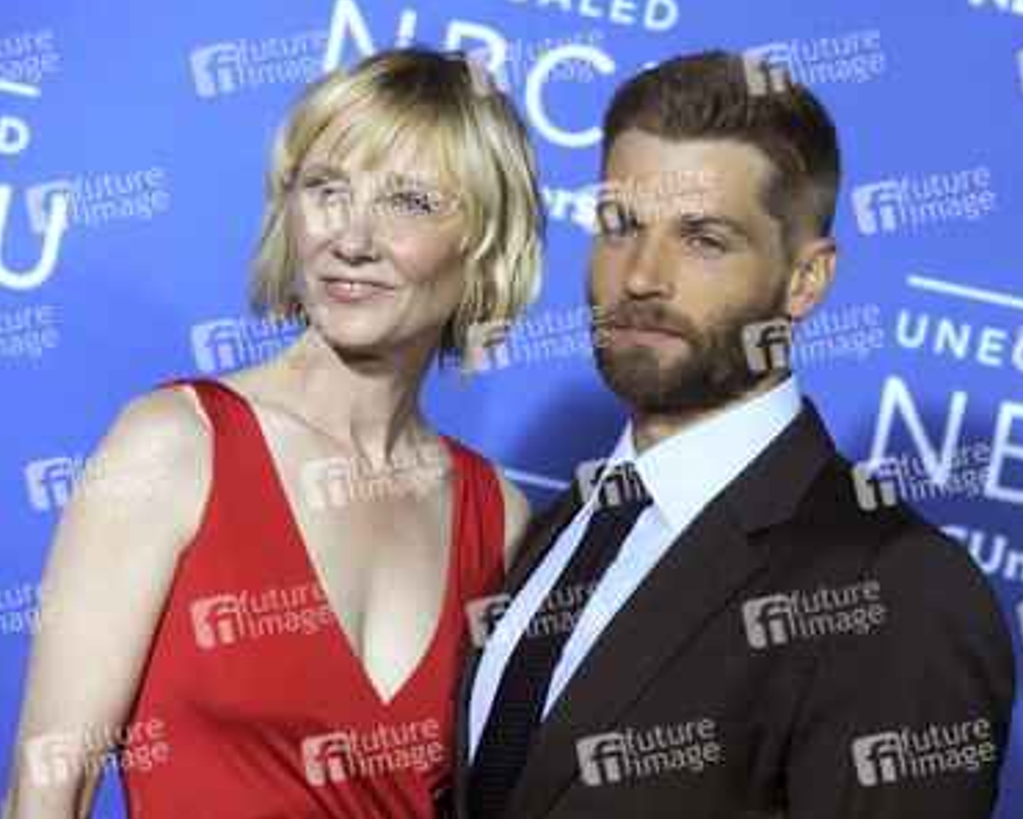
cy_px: 408
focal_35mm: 165
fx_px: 4997
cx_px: 574
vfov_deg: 9.4
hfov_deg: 11.7
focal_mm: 145
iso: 800
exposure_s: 1/640
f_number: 4.5
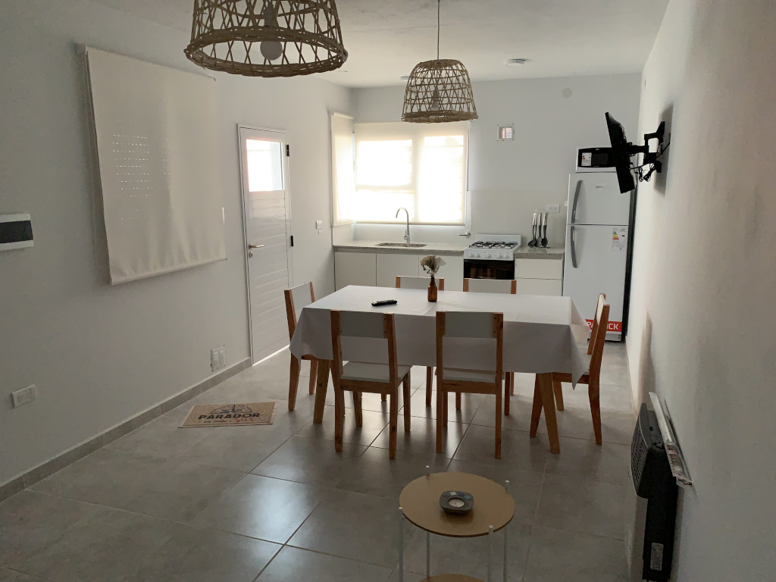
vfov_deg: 53.1
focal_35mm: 26
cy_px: 291
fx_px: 583
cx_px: 388
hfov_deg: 67.3
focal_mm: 4.25
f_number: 1.8
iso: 320
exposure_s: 1/60
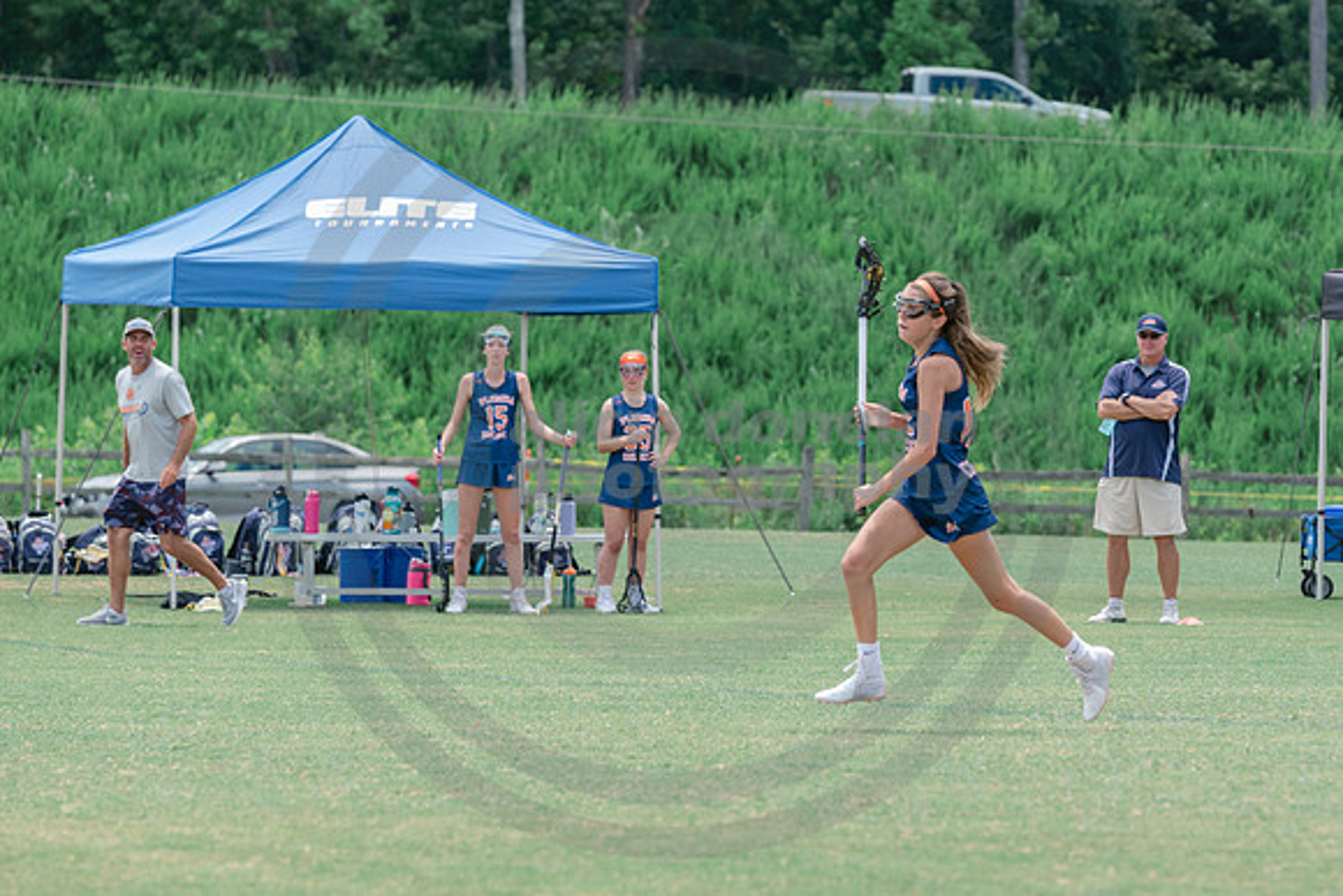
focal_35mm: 304
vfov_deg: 4.5
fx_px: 11328
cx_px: 887
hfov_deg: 6.8
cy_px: 501
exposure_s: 1/1600
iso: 400
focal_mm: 200
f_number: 5
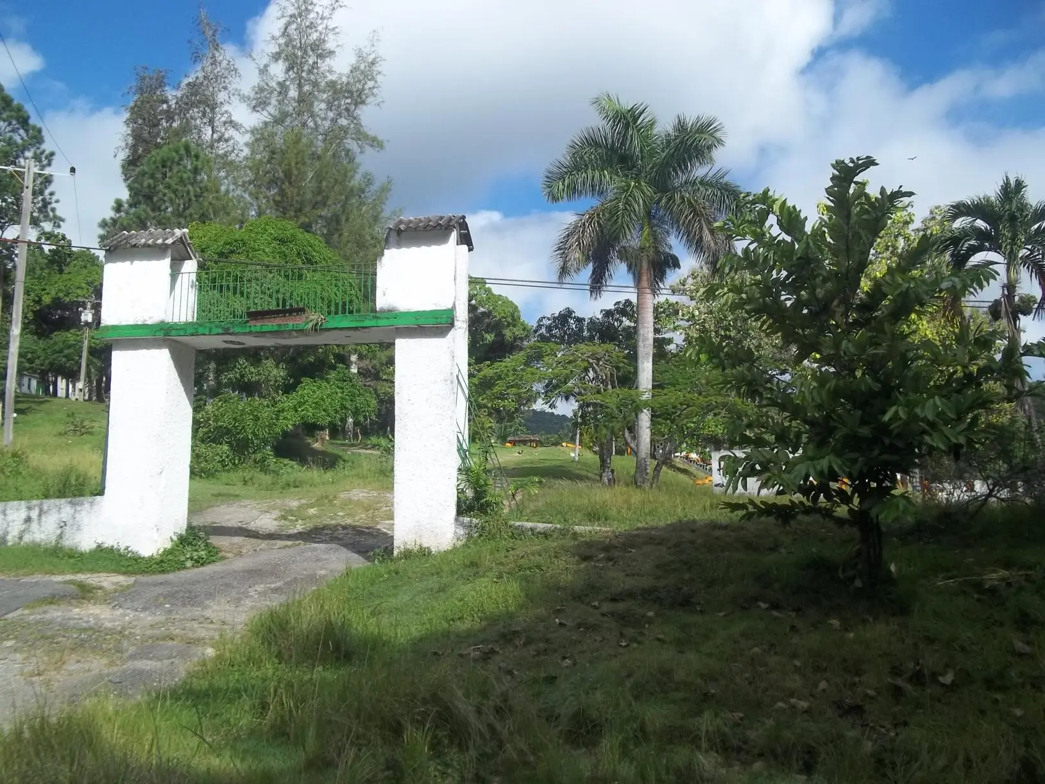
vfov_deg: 44.2
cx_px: 522
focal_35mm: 32
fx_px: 966
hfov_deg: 56.8
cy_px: 392
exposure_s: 1/160
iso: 64
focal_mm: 5.7
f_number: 8.8
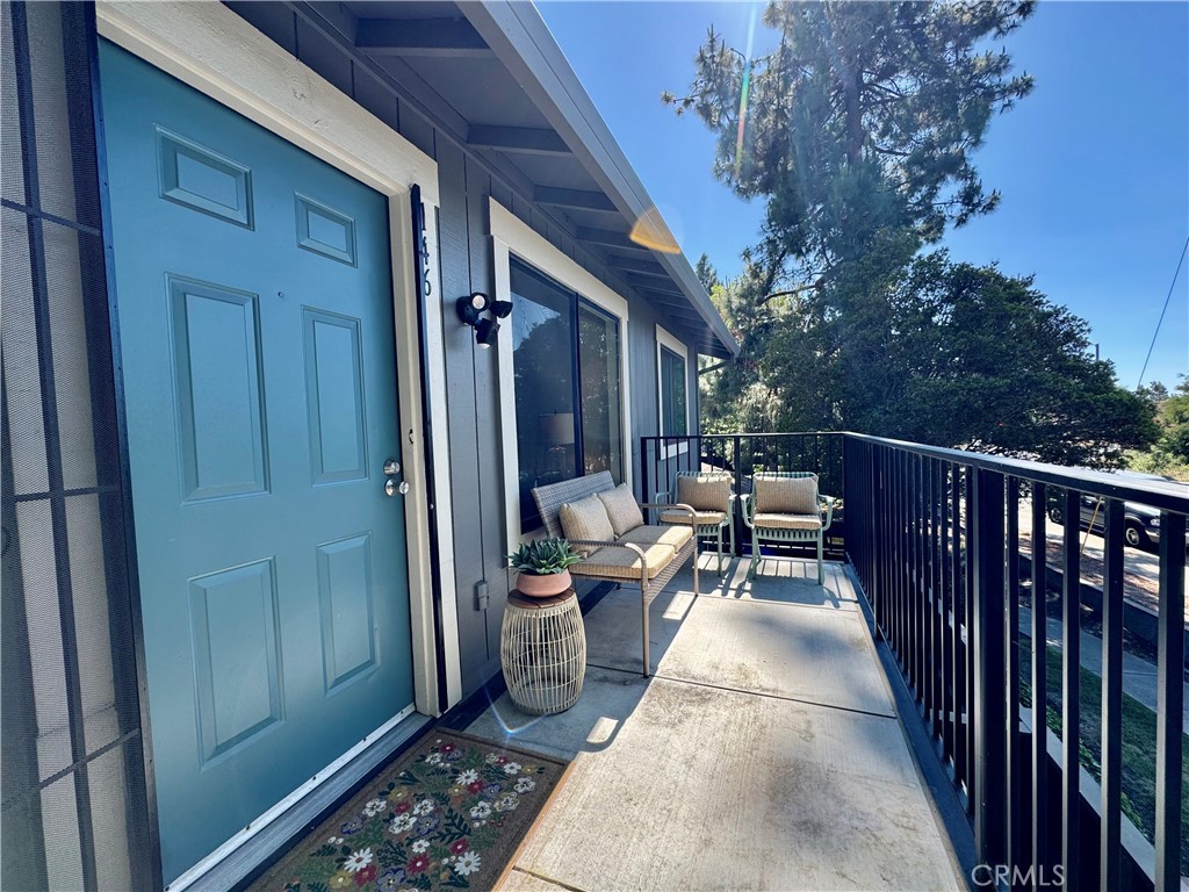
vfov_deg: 85.7
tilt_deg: -2.4
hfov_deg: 102.1
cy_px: 446
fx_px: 481
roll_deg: +2.3
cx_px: 594
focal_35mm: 14
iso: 40
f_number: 2.2
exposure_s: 1/412
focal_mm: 2.22
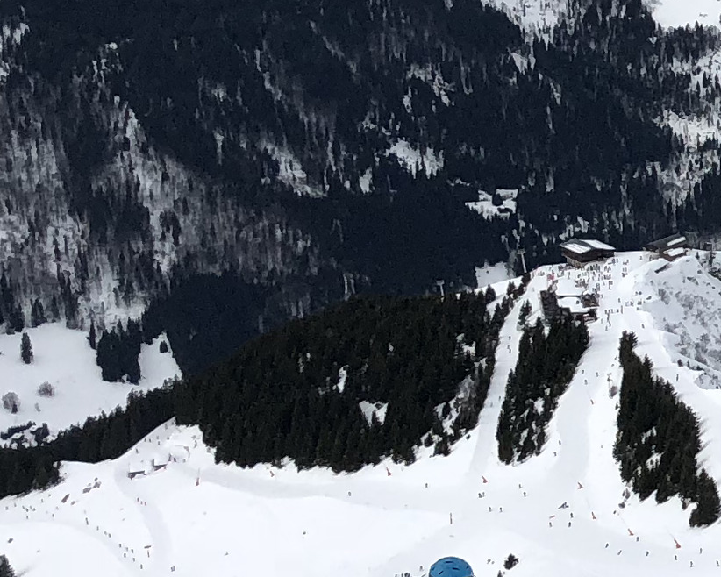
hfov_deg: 13.2
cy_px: 251
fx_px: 2839
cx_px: 1249
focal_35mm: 133
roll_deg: -0.2
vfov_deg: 11.6
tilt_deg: -14.6
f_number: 1.8
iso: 25
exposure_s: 1/2525
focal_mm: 4
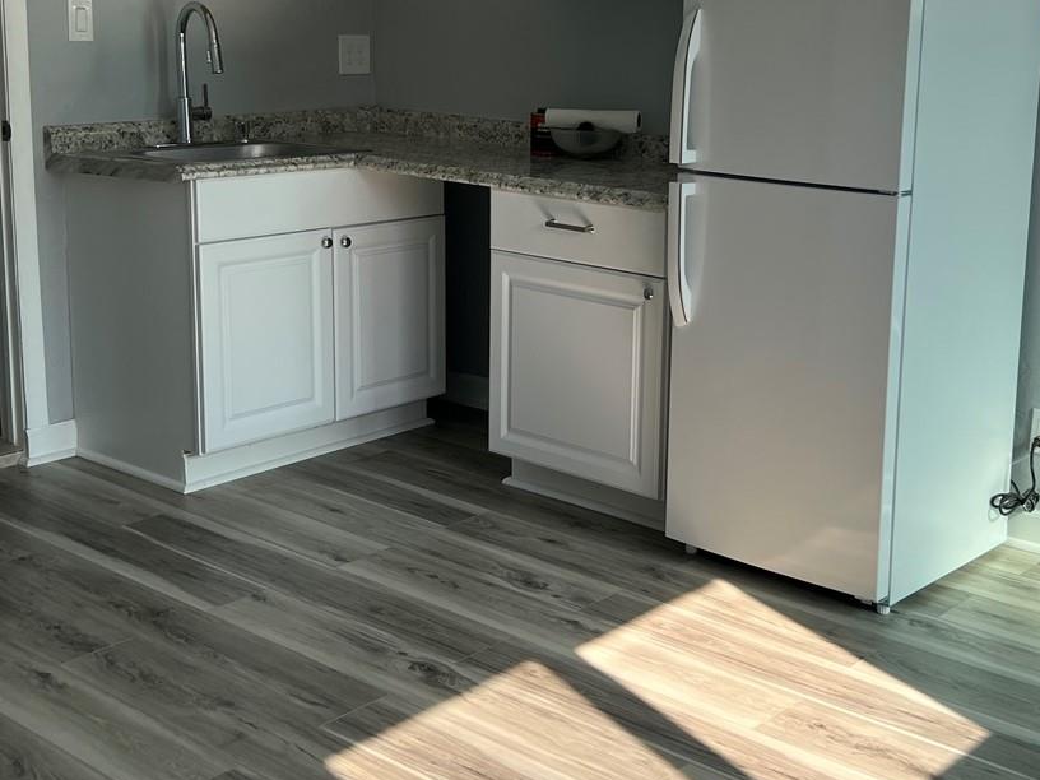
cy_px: 255
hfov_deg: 37.4
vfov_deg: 28.4
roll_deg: -1.2
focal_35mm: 51
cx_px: 602
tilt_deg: -9.9
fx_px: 1532
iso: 50
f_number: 1.5
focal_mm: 5.7
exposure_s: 1/748
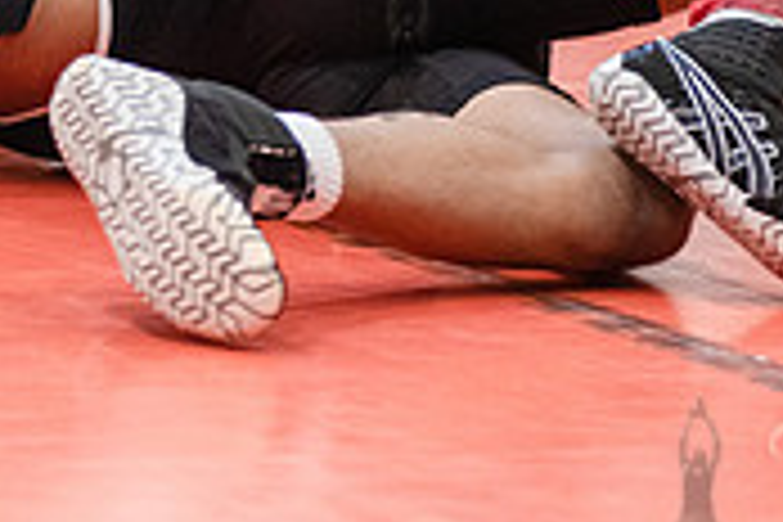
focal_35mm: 267
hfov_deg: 7.6
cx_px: -176
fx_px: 5807
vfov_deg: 5.1
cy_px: -178
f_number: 3.5
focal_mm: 80
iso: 4000
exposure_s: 1/400
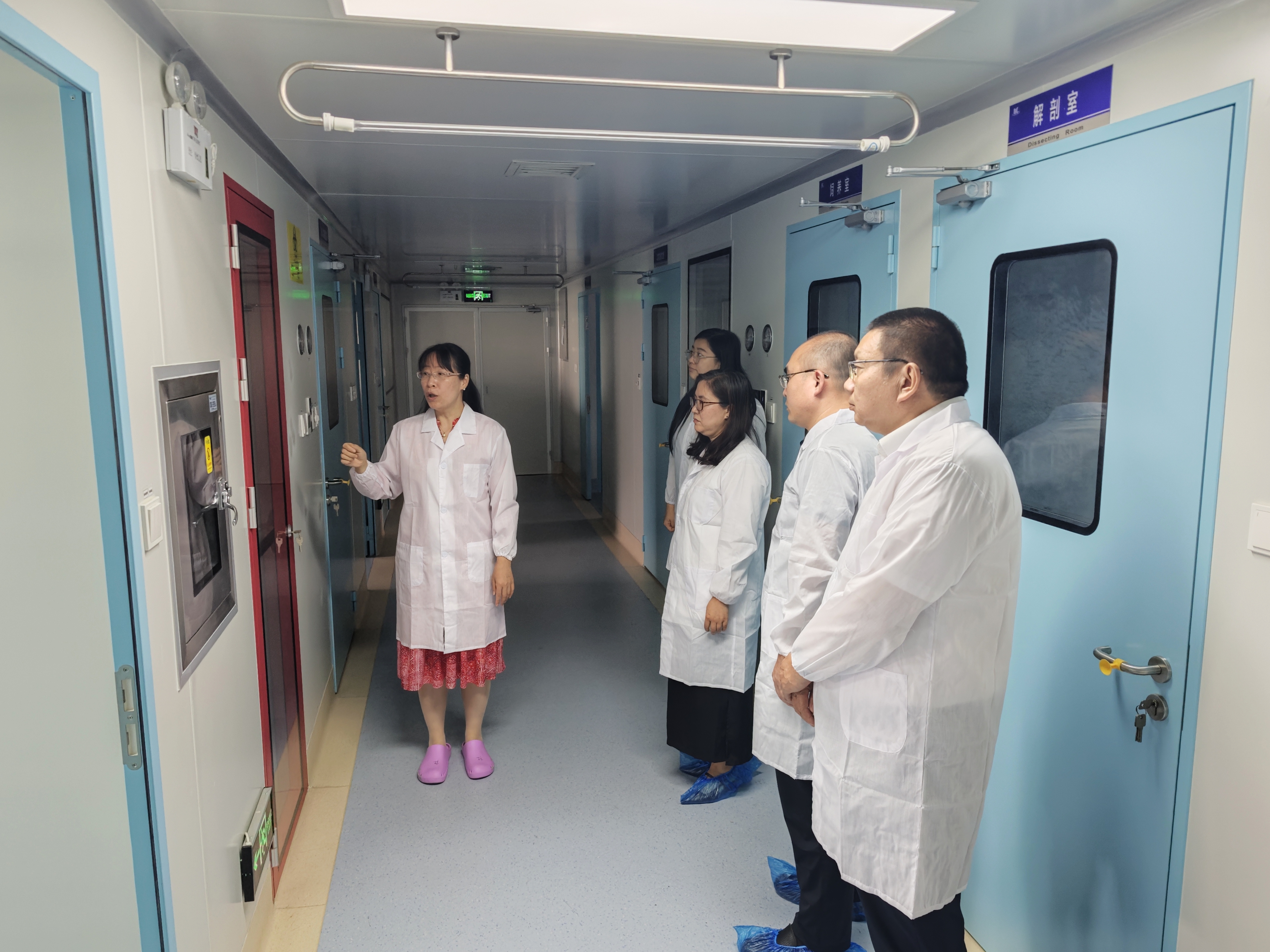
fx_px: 844
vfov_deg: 58.9
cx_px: 635
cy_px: 476
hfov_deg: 73.9
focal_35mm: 23
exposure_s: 1/100
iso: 400
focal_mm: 6.55
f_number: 1.62
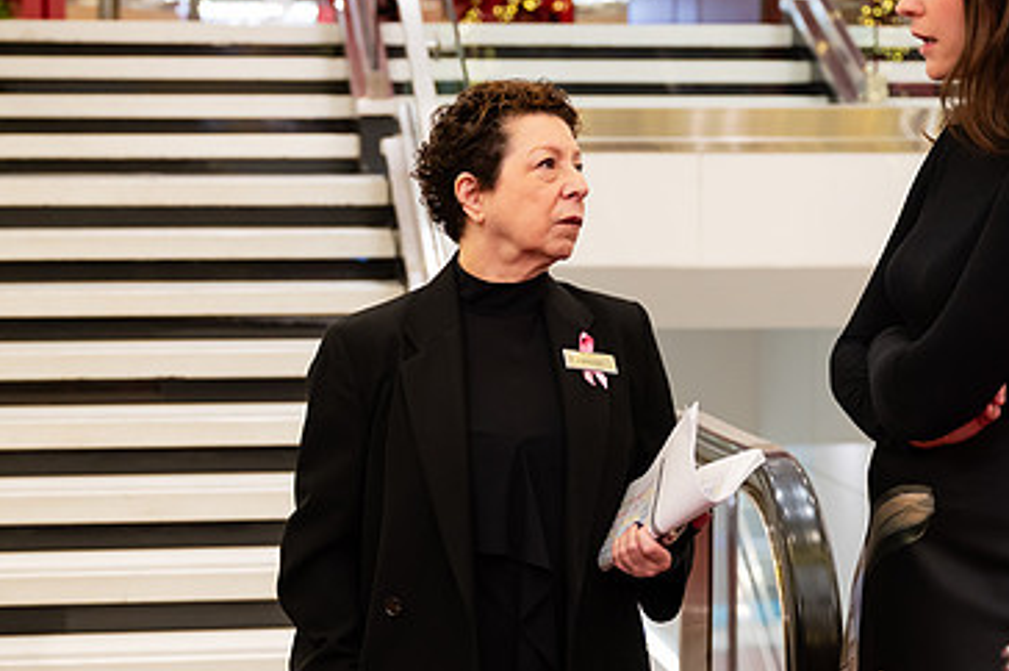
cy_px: 275
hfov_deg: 24.8
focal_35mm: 82
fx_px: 2296
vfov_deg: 16.6
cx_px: 466
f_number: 3.2
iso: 1250
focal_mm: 51
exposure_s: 1/160
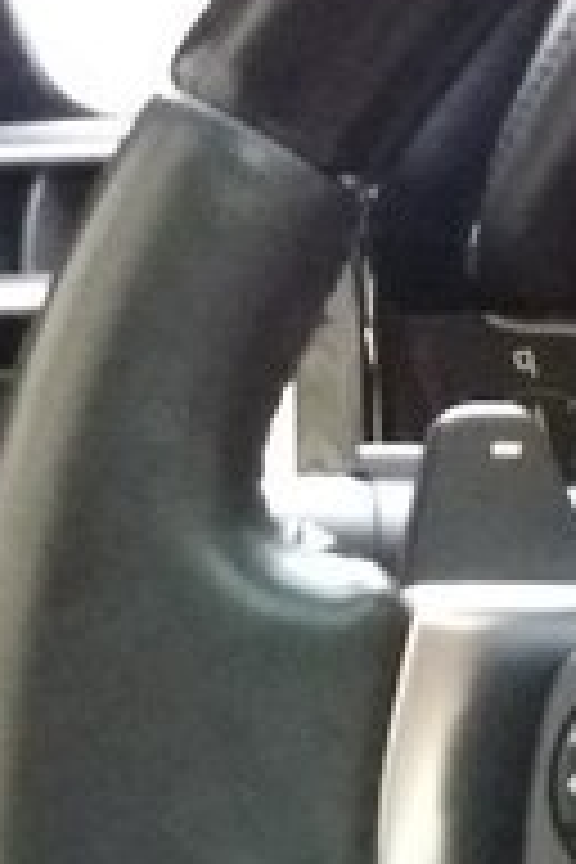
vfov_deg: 20.3
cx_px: 1426
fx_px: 2400
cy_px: 614
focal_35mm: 100
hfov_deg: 11.2
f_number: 1.9
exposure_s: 1/17
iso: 640
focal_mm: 3.7
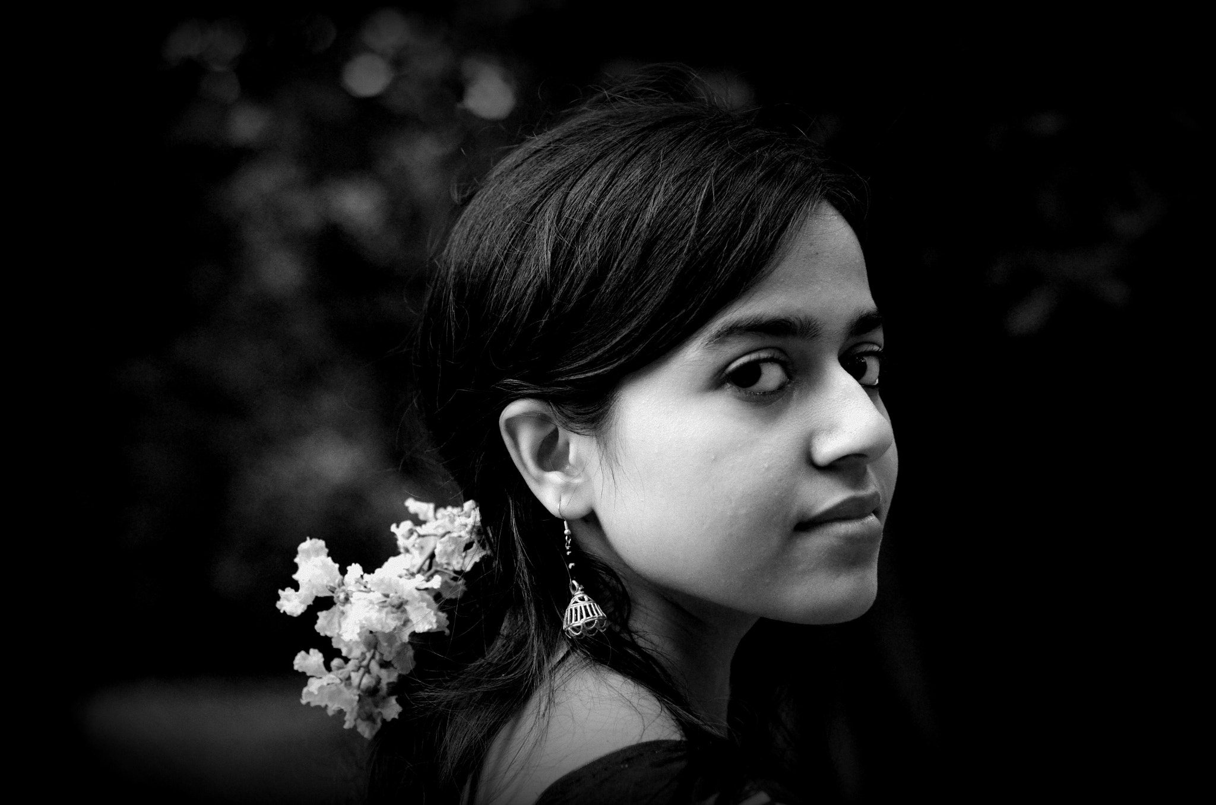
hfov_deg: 27.0
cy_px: 402
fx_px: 2528
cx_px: 608
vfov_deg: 18.1
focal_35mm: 75
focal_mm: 50
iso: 1600
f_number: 2.8
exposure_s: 1/500
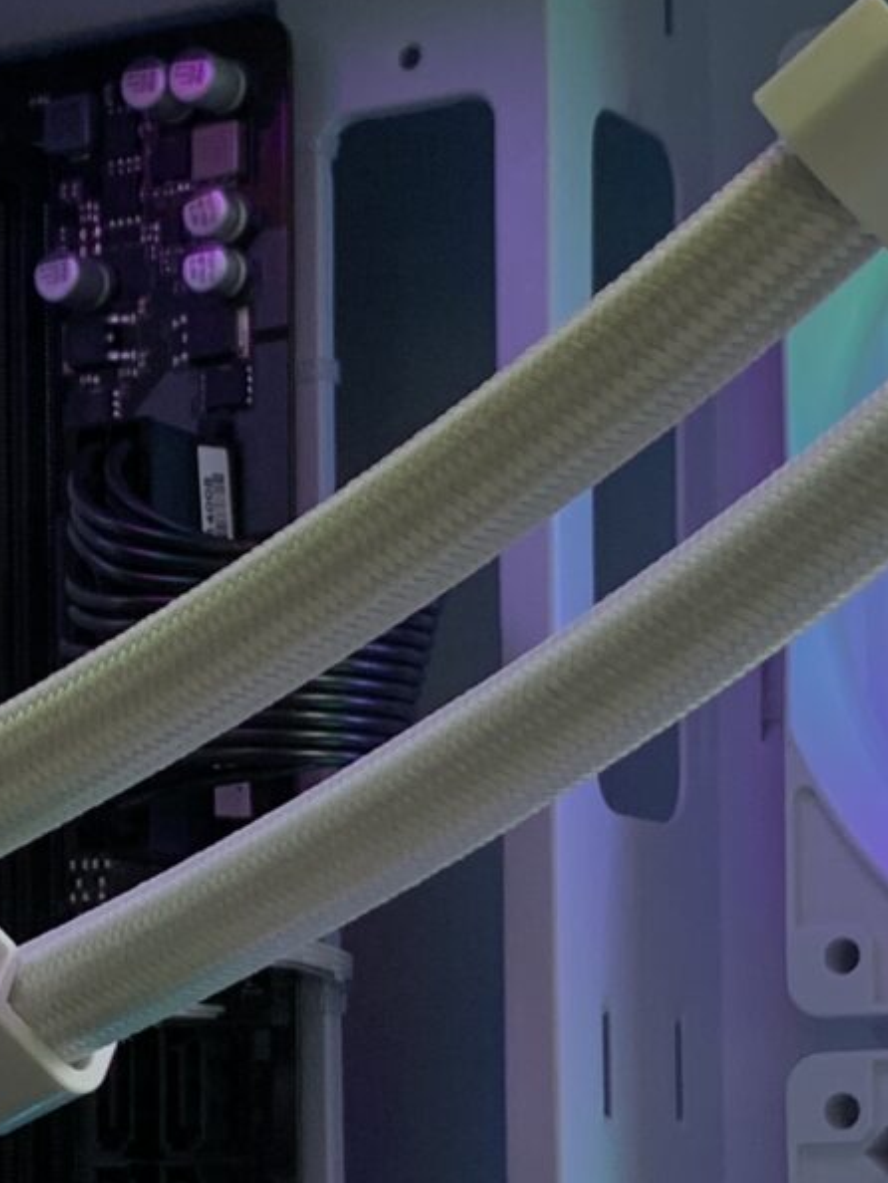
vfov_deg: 17.3
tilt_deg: +0.8
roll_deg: +0.6
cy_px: 1091
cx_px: -96
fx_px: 3828
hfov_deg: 13.0
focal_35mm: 112
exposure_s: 1/120
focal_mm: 4.25
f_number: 1.8
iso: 64
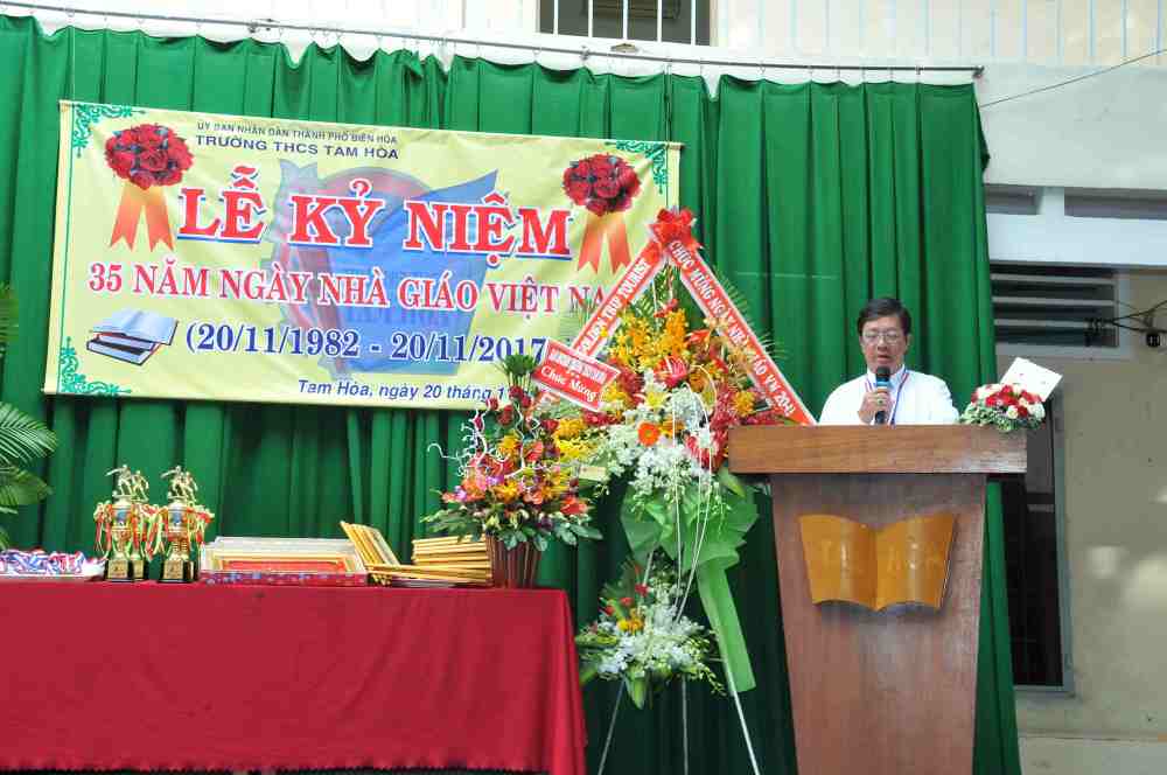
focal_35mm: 48
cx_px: 584
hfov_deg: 41.2
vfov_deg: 28.0
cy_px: 388
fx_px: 1554
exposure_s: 1/30
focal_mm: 32
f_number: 10
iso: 200
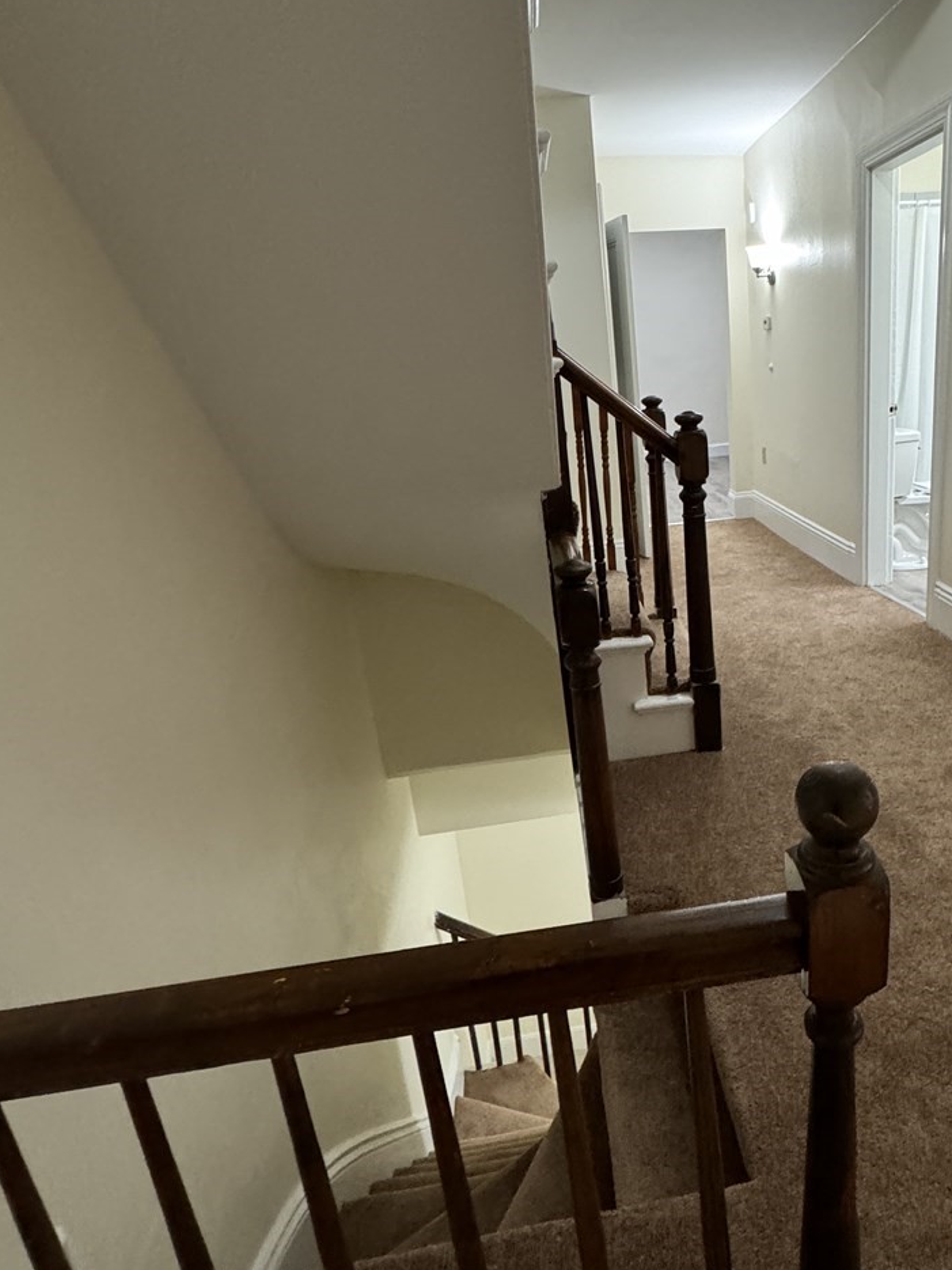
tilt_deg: -17.4
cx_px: 660
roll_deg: +5.0
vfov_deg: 73.9
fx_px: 844
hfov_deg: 57.1
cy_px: 613
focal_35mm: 23
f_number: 2.2
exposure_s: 1/60
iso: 500
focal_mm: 2.22
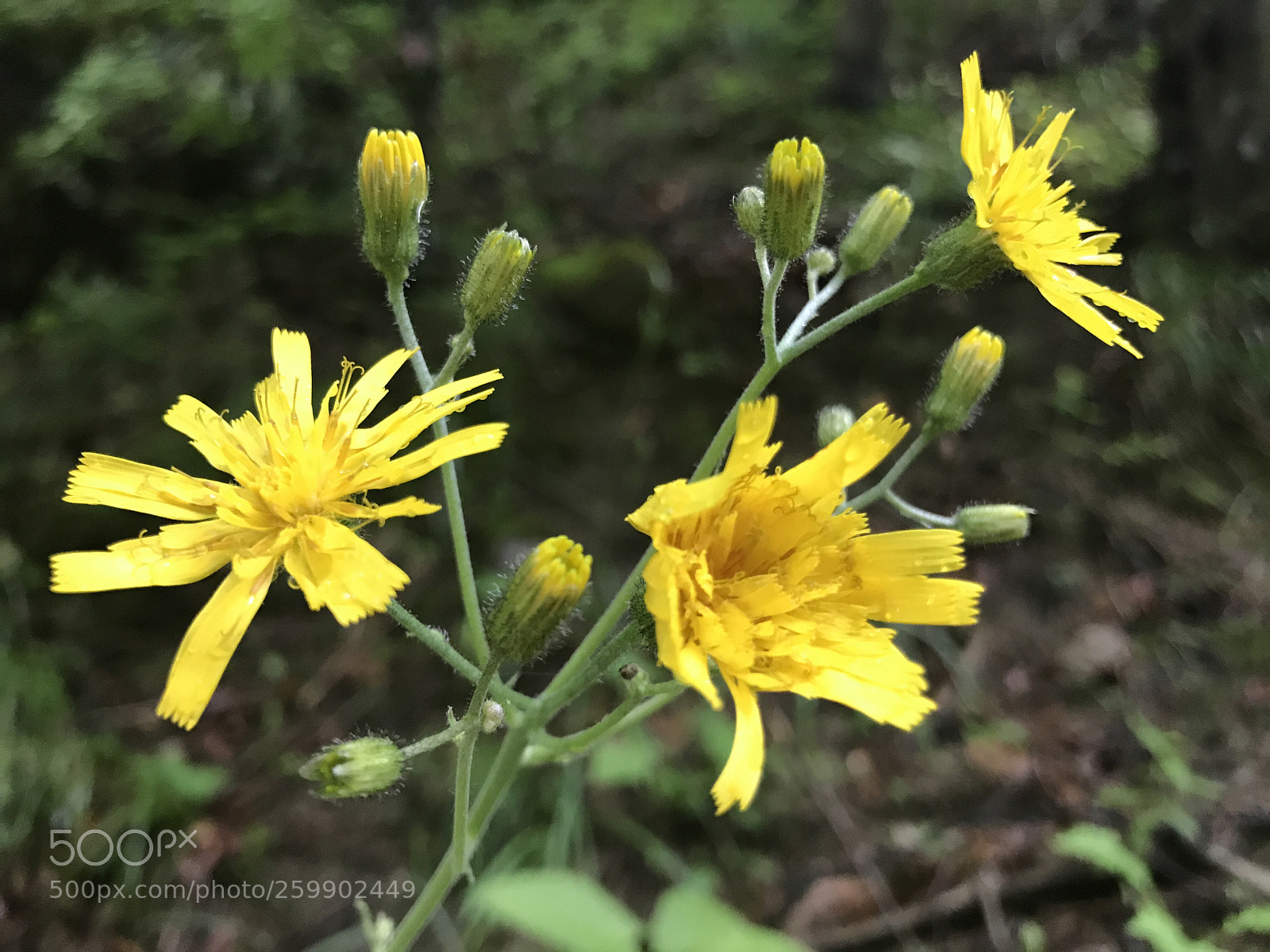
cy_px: 476
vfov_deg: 49.7
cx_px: 635
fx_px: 1027
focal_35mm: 28
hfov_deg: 63.4
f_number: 1.8
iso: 80
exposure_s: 1/17
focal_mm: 3.99
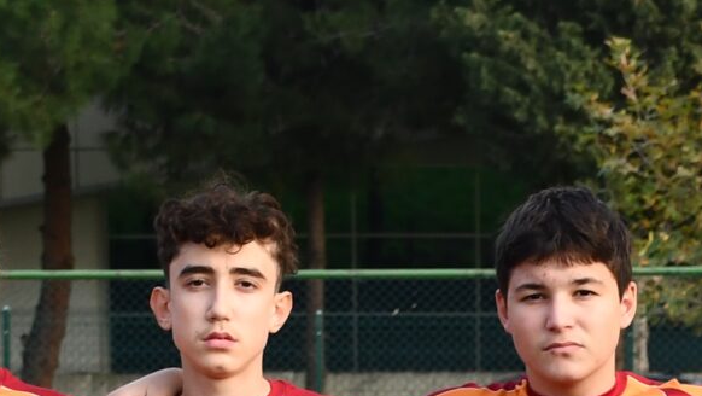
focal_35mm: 221
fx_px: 4116
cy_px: 643
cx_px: 533
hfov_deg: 9.7
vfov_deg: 5.4
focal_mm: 32
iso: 400
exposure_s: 1/250
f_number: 5.6
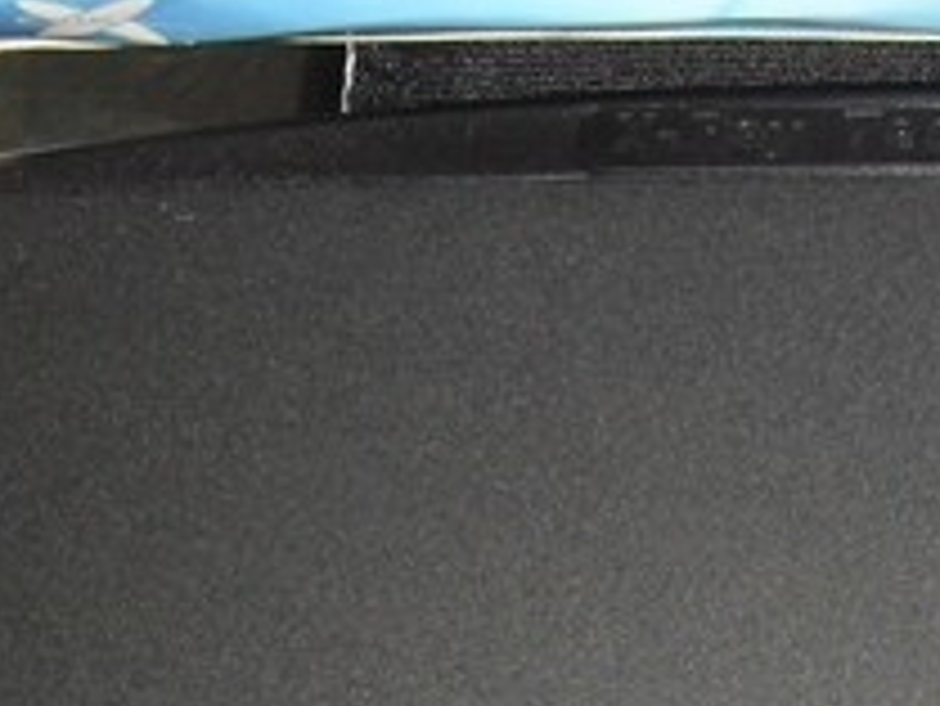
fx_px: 3641
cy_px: 1304
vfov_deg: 10.4
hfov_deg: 14.5
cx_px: 958
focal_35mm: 134
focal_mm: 6.3
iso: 200
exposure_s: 1/45
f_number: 3.2
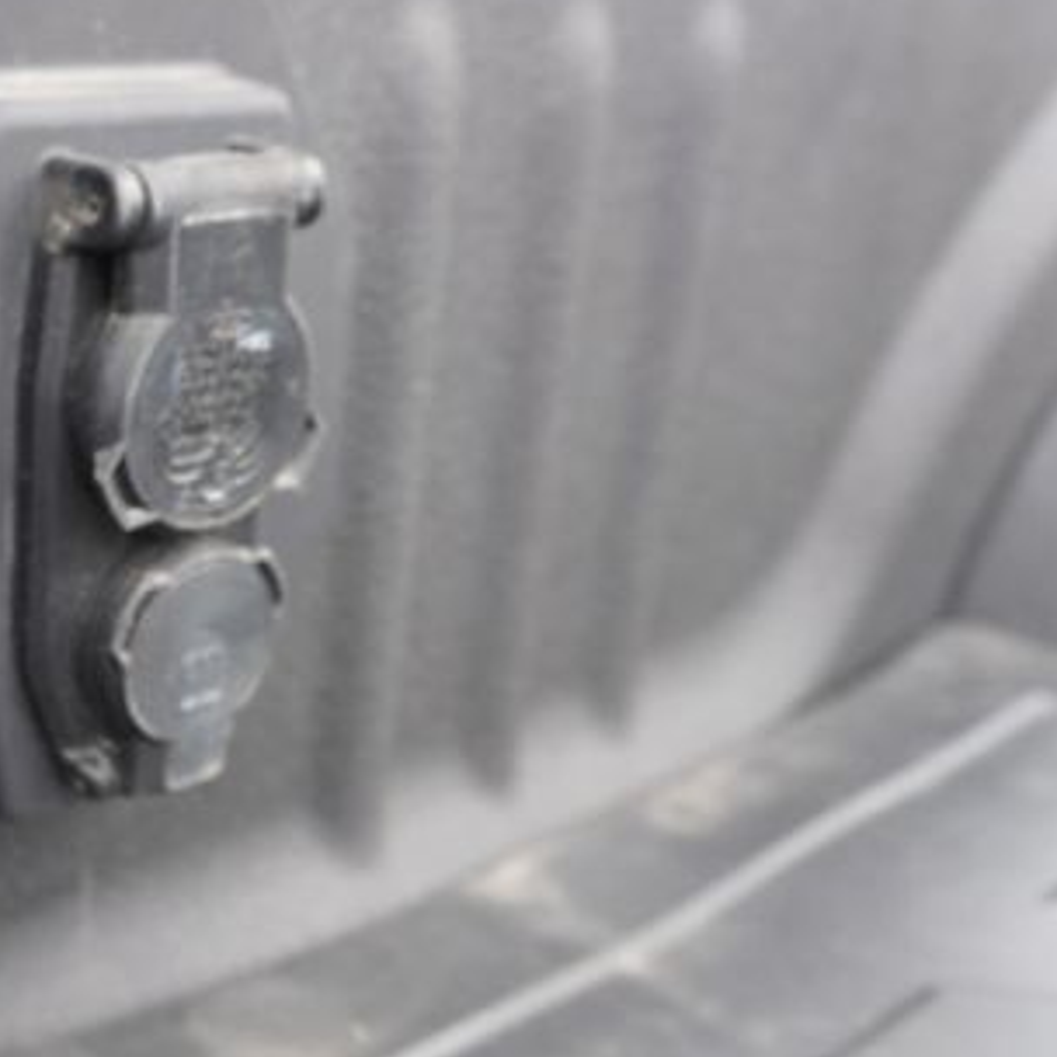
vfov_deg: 39.2
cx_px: -42
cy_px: 528
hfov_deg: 34.9
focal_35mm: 43
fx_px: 1485
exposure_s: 1/60
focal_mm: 16
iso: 160
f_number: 4
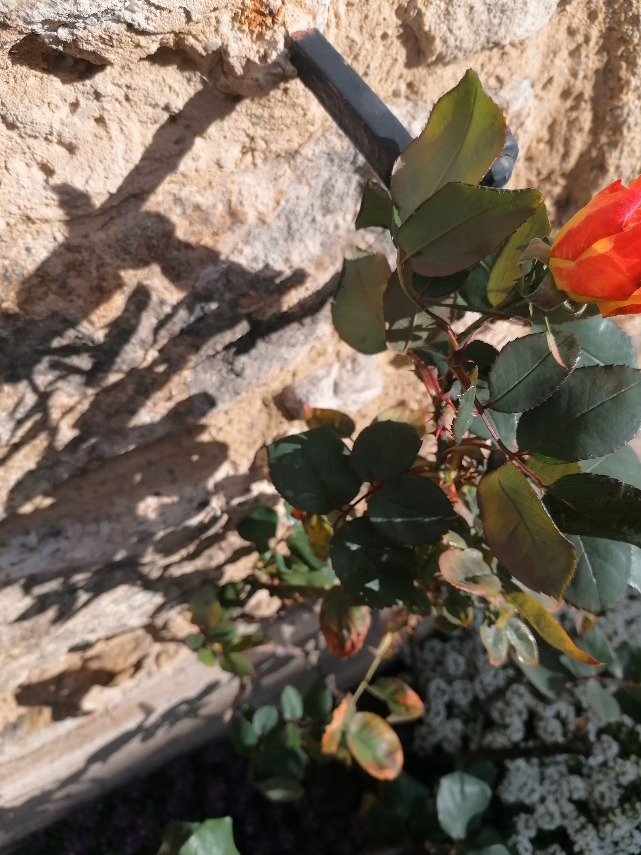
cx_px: 324
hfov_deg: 49.7
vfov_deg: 63.4
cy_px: 435
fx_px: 691
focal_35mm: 28
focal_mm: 4.75
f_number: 1.8
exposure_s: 1/1229
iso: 50
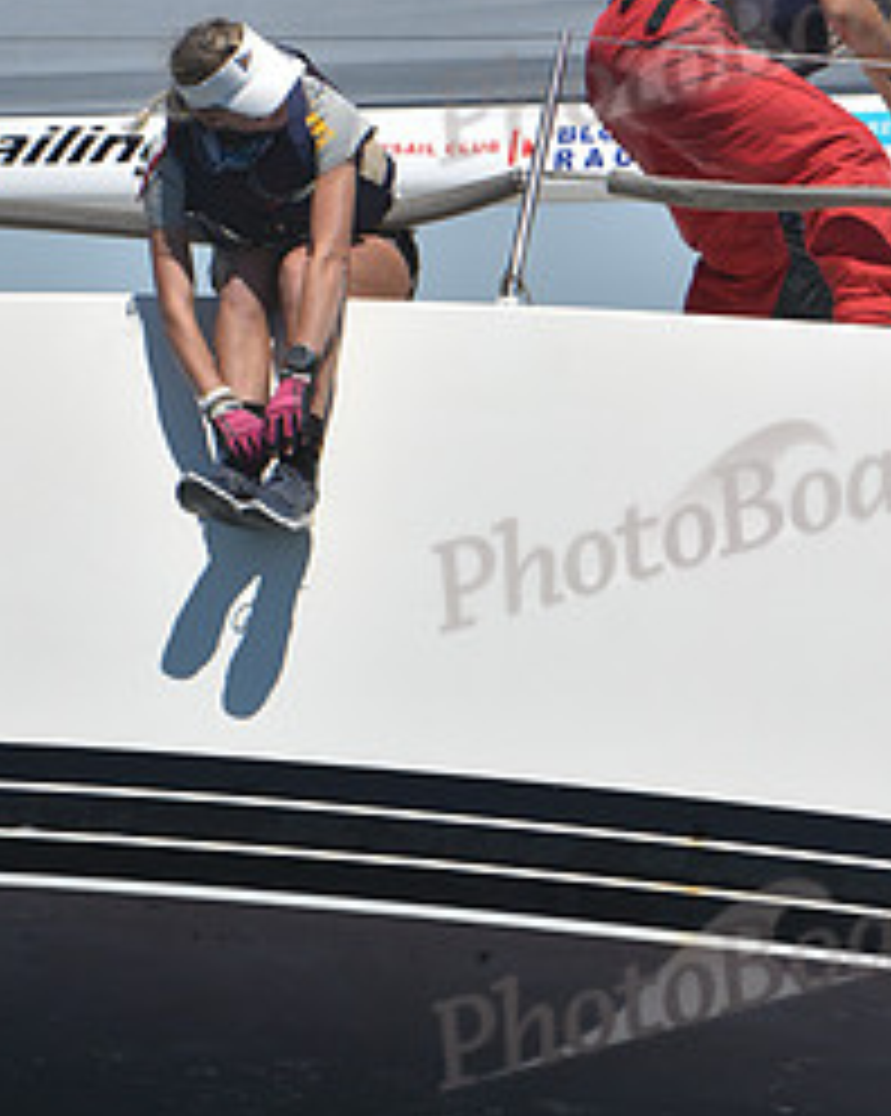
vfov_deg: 4.4
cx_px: 200
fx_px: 14488
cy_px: 346
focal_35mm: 439
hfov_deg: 3.5
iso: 250
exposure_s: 1/800
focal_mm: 200
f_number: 13
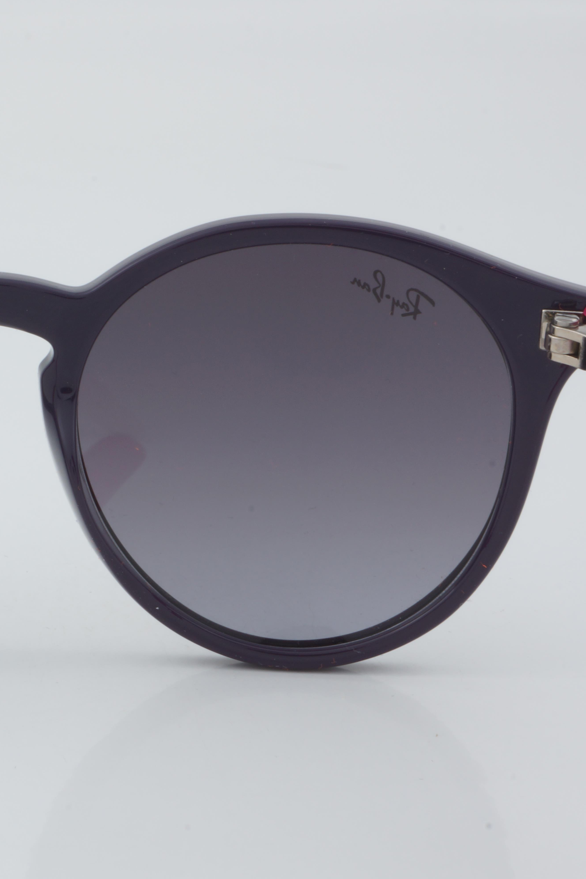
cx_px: -20
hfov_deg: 10.9
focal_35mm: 125
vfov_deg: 16.4
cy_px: 441
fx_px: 3046
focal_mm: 55
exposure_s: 1/4
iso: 100
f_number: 29
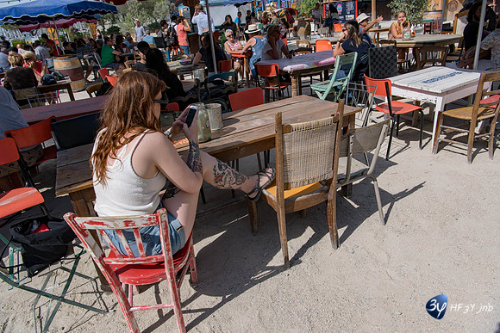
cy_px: 166
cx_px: 250
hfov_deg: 73.7
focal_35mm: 24
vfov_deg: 53.2
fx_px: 333
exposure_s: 1/320
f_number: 9
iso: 64
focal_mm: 24
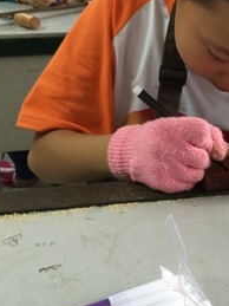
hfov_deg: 25.8
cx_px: 169
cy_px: 134
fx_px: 494
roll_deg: -0.1
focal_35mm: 56
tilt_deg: -22.5
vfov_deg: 34.3
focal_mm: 4.15
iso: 64
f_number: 2.2
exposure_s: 1/17
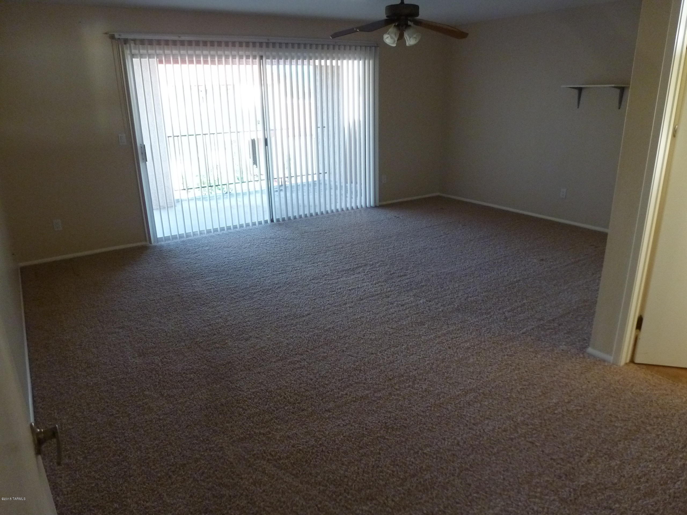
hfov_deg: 71.6
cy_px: 258
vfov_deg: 56.8
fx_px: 476
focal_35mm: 24
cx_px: 344
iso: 400
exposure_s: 1/60
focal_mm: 4.3
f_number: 3.3
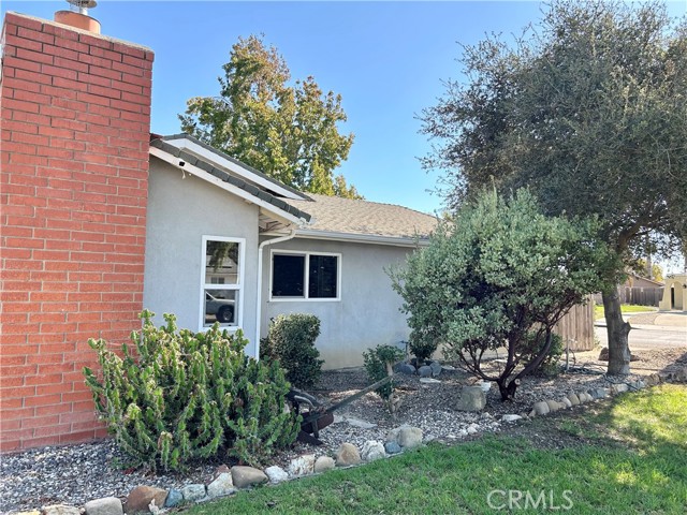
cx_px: 344
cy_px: 258
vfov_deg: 53.1
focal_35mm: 26
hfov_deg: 67.3
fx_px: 516
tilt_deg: +3.0
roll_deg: -0.4
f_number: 1.5
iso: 50
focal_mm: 5.7
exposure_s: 1/1100
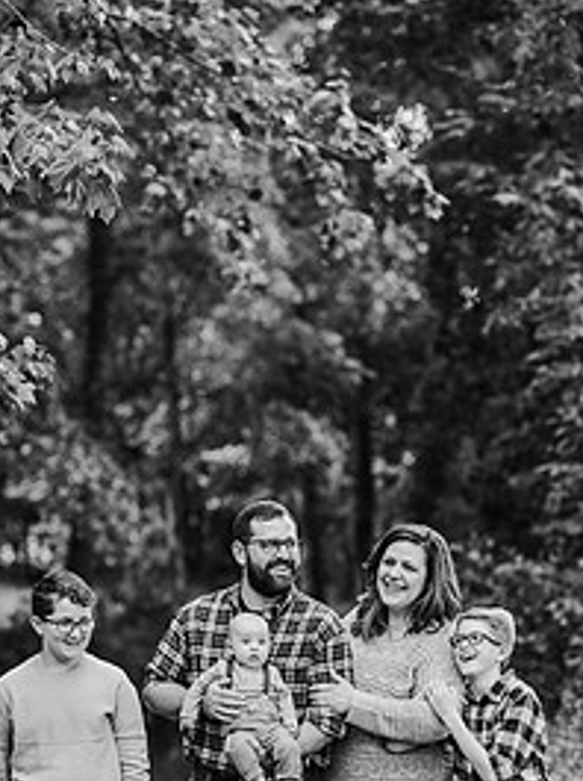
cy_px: 525
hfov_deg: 10.6
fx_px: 3129
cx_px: 309
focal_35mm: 139
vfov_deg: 14.2
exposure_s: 1/200
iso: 125
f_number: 2.2
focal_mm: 85
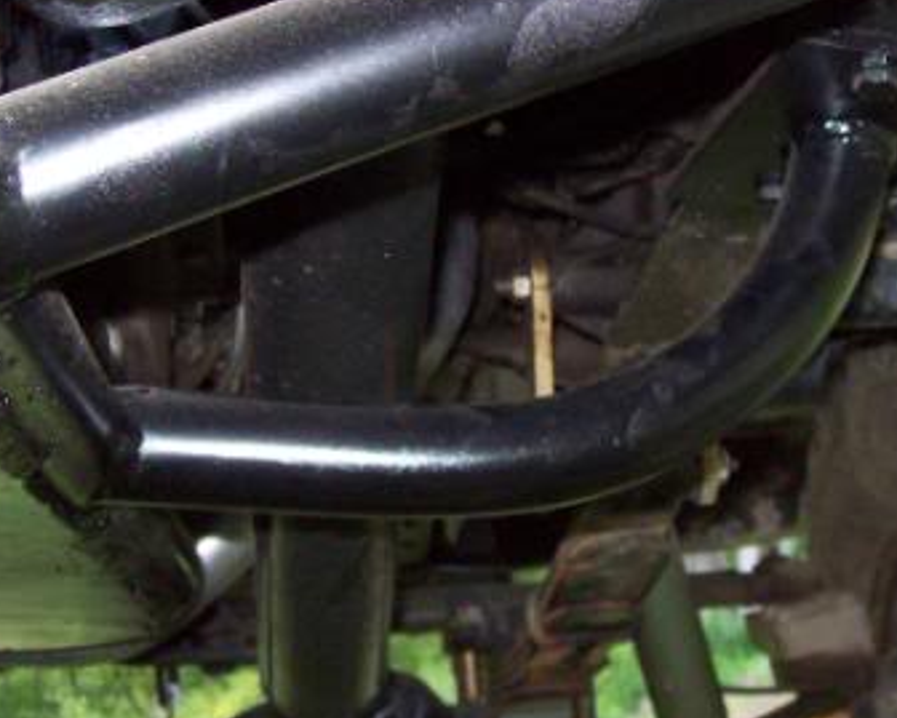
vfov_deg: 22.7
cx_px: 555
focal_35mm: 67
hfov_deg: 28.2
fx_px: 1779
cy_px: 216
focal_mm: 6
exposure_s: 1/64
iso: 200
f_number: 2.7
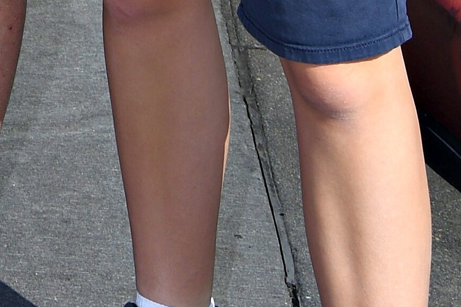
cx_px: -398
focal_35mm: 251
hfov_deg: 7.9
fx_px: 3215
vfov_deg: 4.8
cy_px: -1039
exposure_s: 1/250
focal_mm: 26
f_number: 10
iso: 100
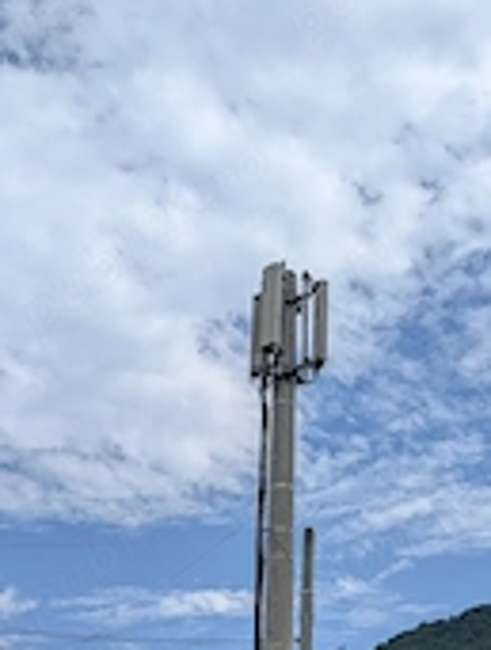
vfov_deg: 32.5
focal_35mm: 56
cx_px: 278
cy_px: 589
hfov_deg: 26.2
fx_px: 1055
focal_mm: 6.9
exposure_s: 1/1715
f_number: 1.68
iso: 21
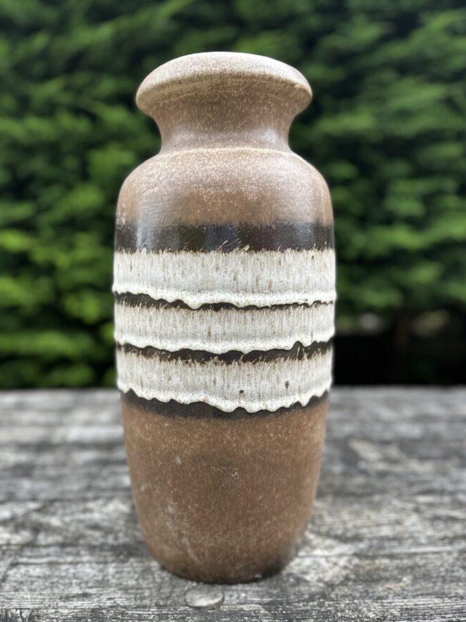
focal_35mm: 28
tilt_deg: -12.8
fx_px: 503
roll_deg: +0.6
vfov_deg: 63.2
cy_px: 354
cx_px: 219
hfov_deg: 49.7
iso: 80
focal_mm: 6.86
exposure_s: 1/594
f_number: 1.78
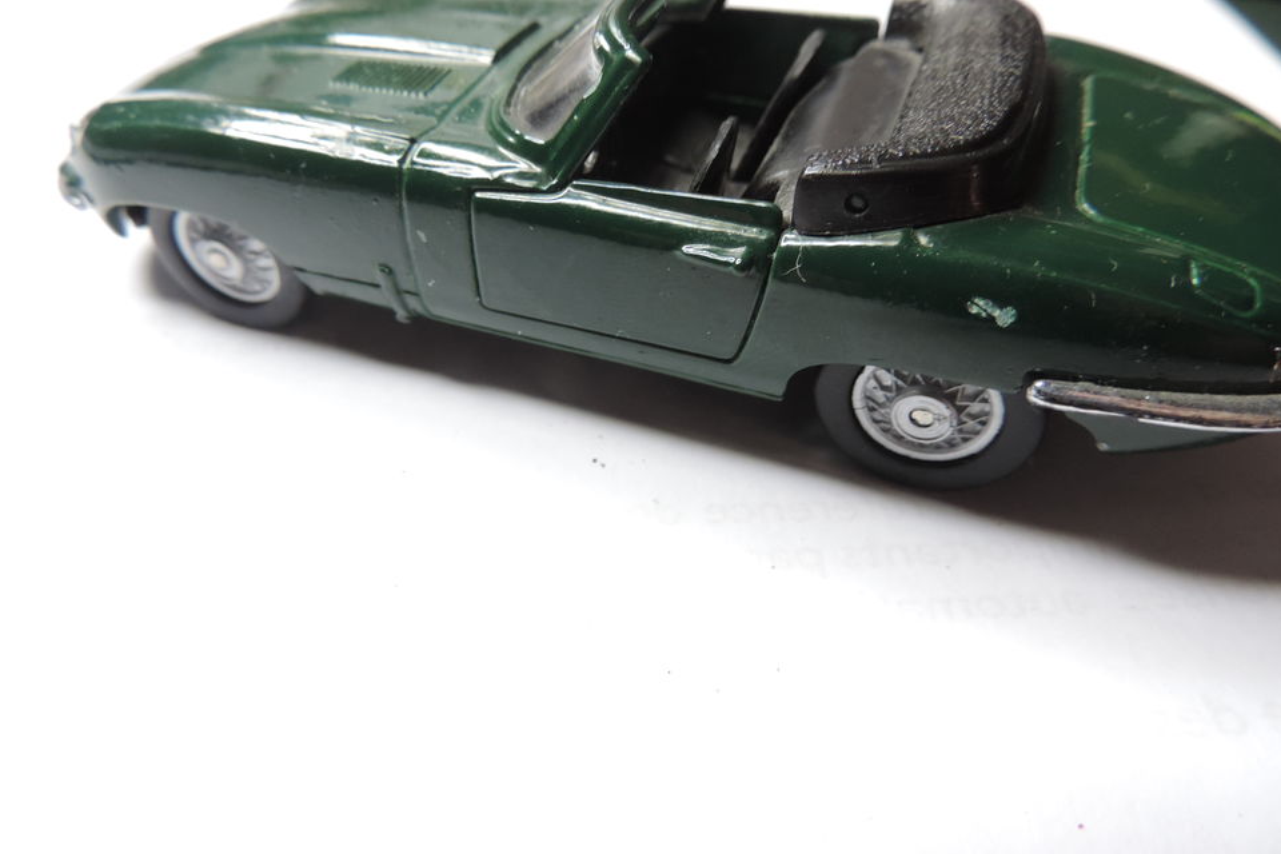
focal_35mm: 26
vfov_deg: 49.4
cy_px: 372
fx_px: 925
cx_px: 632
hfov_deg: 69.4
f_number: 3
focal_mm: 4.3
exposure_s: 1/30
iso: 220
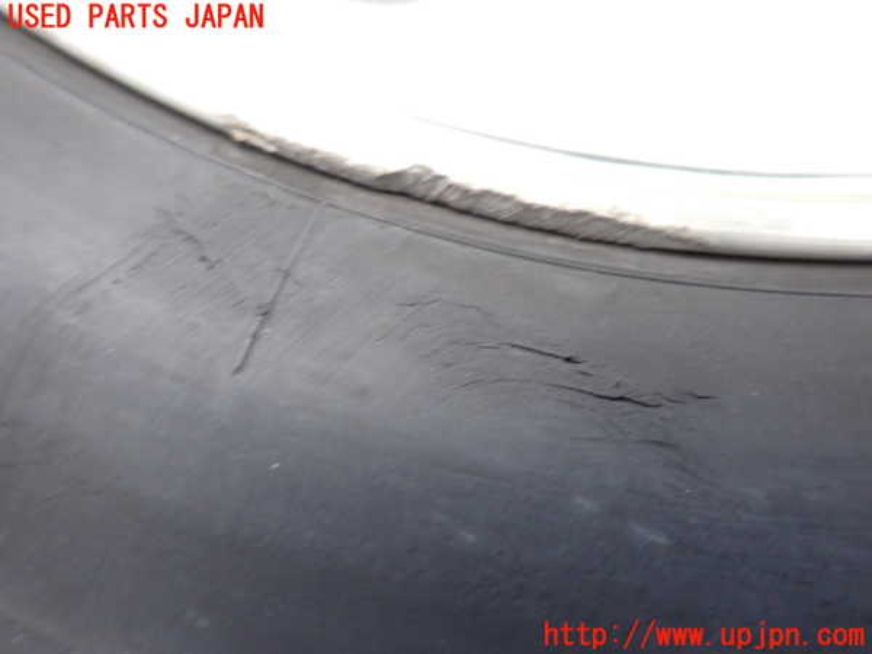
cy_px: 327
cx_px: 436
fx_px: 630
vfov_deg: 54.9
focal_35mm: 25
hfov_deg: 69.4
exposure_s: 1/30
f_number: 2
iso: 500
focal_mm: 4.5
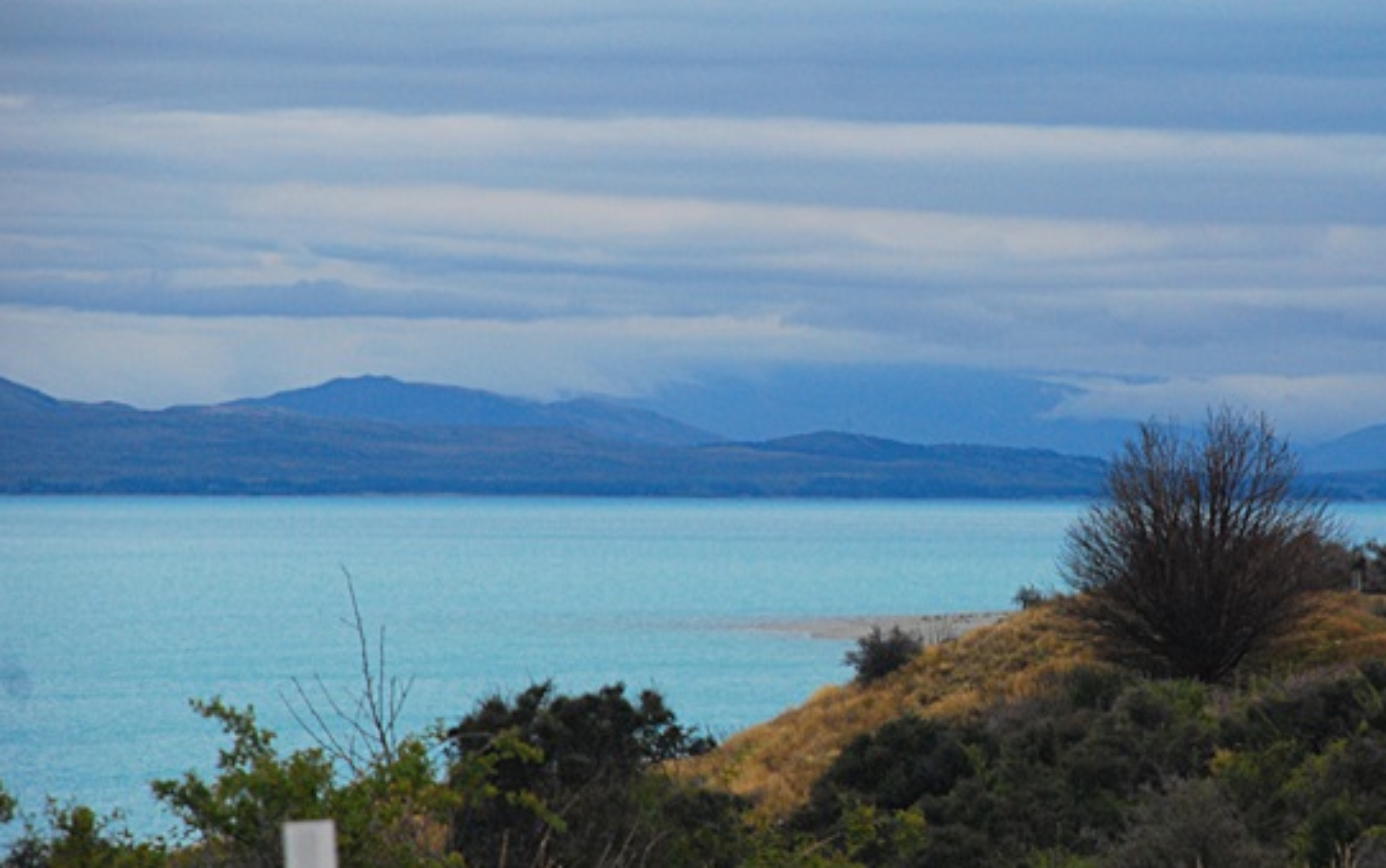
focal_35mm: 282
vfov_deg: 4.7
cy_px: 462
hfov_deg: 7.4
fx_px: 10648
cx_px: 975
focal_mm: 125
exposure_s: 1/640
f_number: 6.3
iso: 400
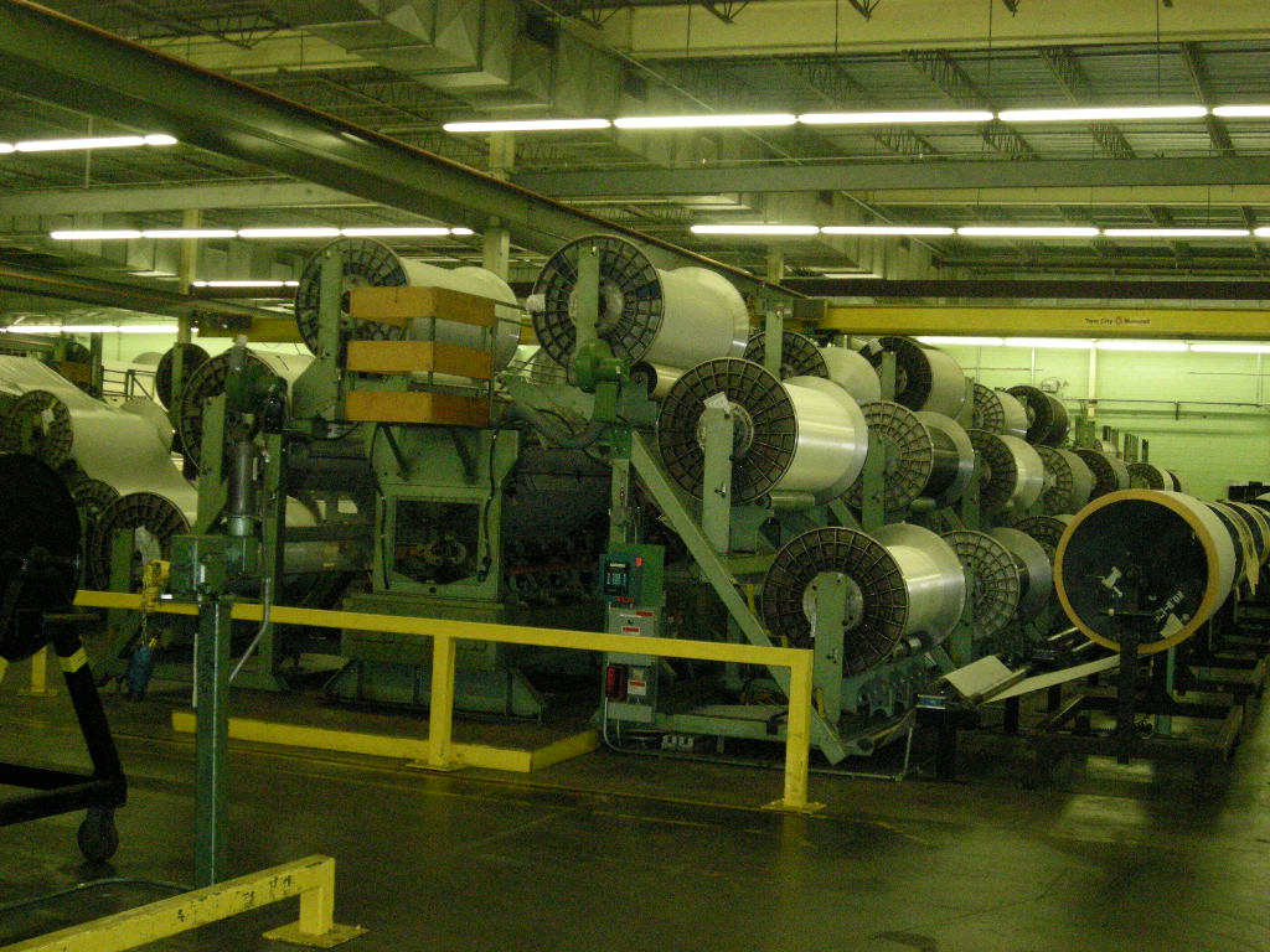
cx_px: 635
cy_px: 476
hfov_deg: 40.4
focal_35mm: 47
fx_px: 1724
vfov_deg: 30.9
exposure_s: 1/60
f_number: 3.4
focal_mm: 7.8
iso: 800
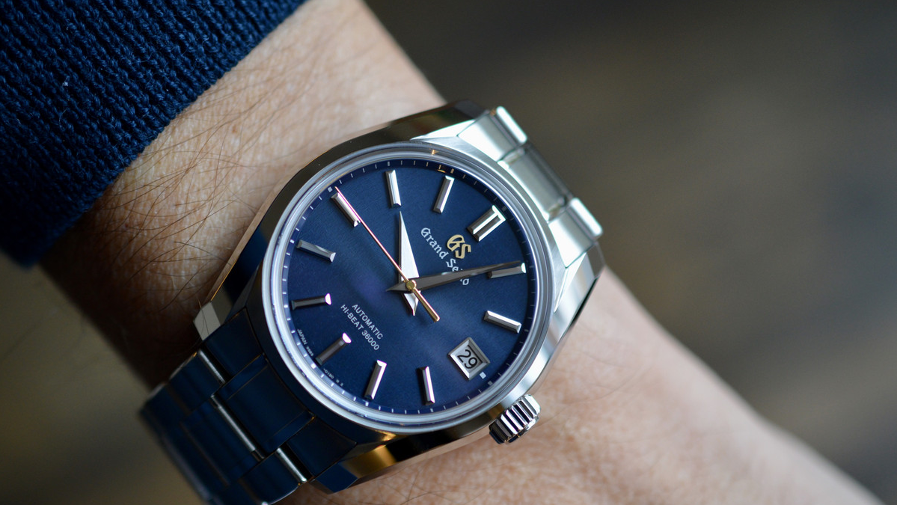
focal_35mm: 63
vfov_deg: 19.1
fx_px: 1499
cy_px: 263
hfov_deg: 33.3
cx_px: 448
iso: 640
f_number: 3.2
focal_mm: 40
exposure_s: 1/60
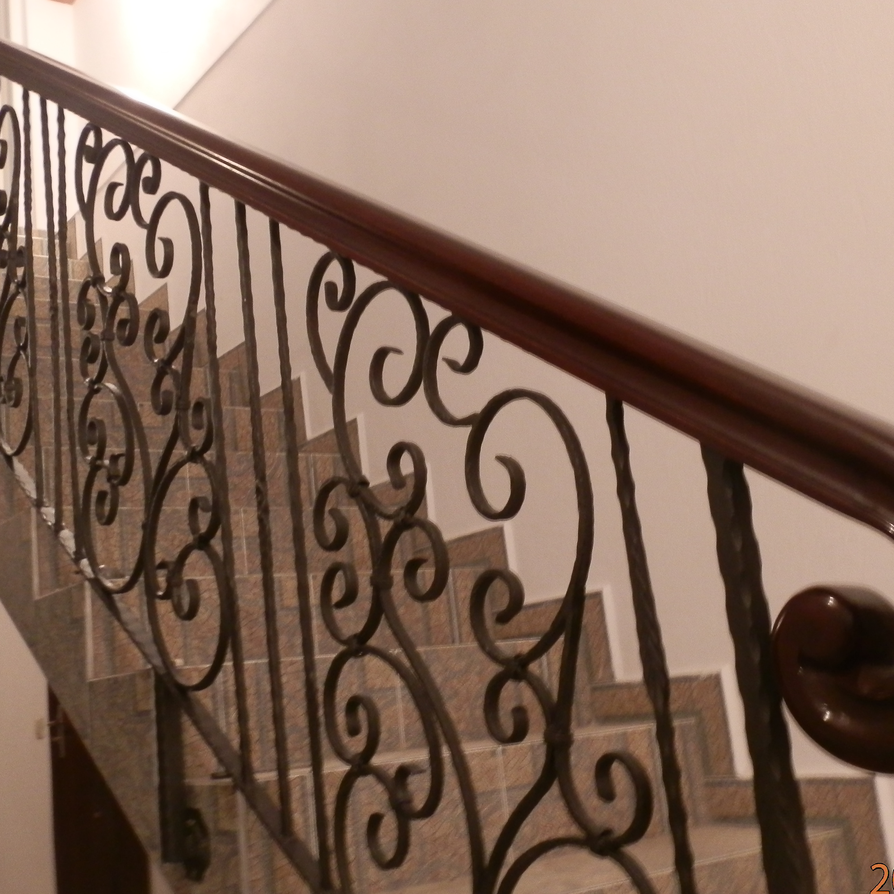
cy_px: 443
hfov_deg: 40.9
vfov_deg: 40.9
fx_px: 1198
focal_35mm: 41
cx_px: 445
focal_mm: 5
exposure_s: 1/10
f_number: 3.1
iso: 200
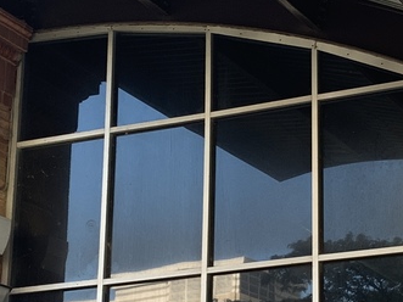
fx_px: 1315
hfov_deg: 17.3
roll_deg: -0.3
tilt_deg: +16.3
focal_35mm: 113
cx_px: 289
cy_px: 185
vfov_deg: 13.1
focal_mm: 4.25
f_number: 1.8
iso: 25
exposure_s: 1/149
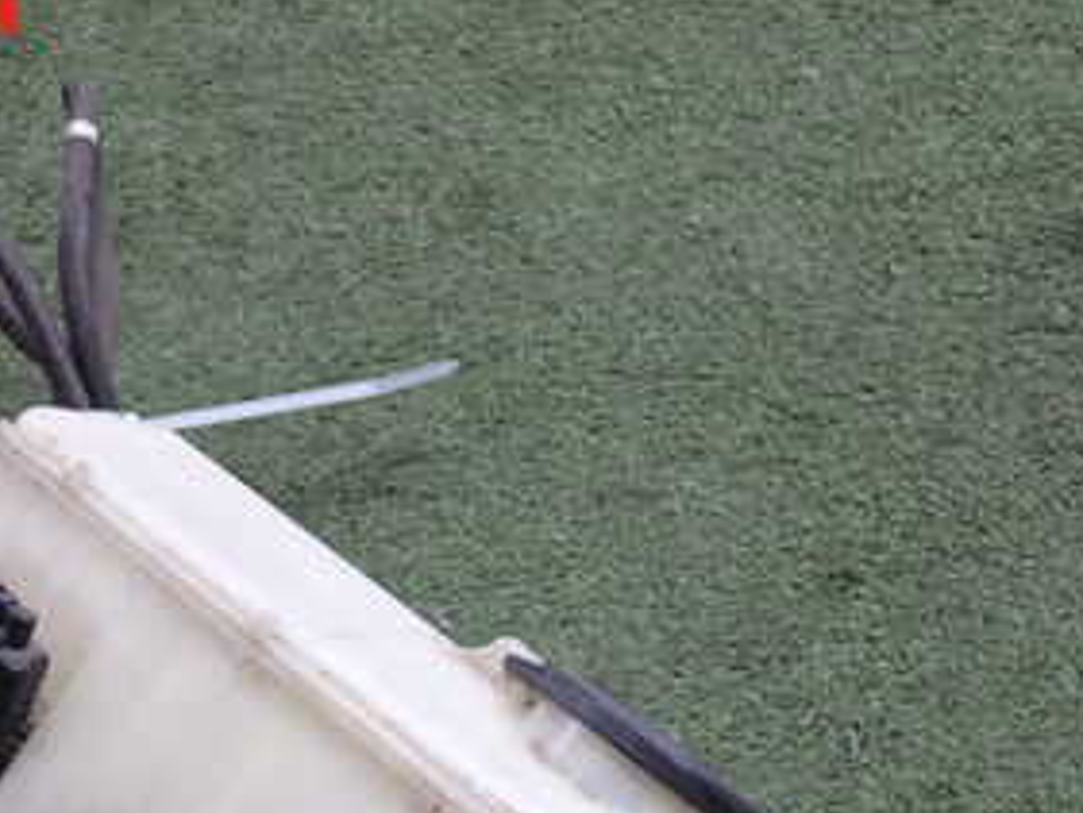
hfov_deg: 30.2
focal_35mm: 64
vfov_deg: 22.0
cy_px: 828
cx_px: 474
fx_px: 2003
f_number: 2.3
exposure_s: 1/200
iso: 100
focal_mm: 5.4
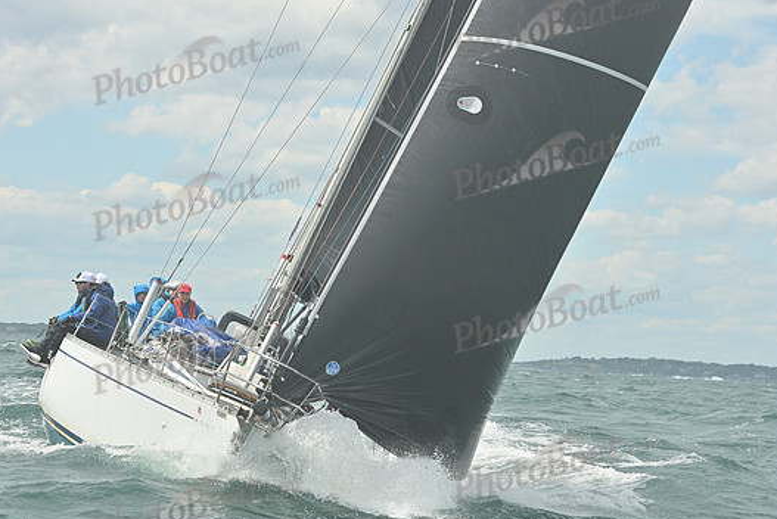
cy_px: 259
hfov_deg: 16.9
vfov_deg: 11.3
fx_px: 2613
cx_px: 377
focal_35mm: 121
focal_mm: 110
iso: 320
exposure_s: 1/1250
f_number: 9
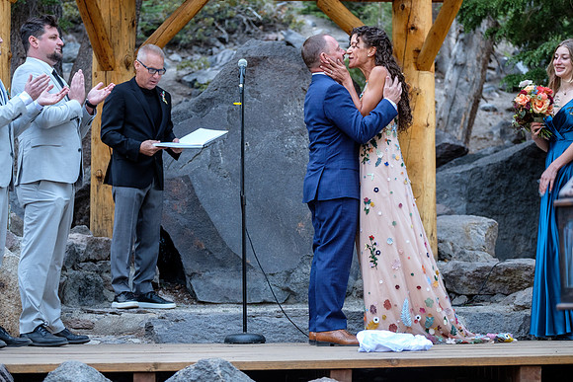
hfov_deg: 23.1
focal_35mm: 88
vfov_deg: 15.5
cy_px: 191
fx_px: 1401
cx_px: 286
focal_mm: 58.7
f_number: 3.2
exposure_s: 1/90
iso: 640
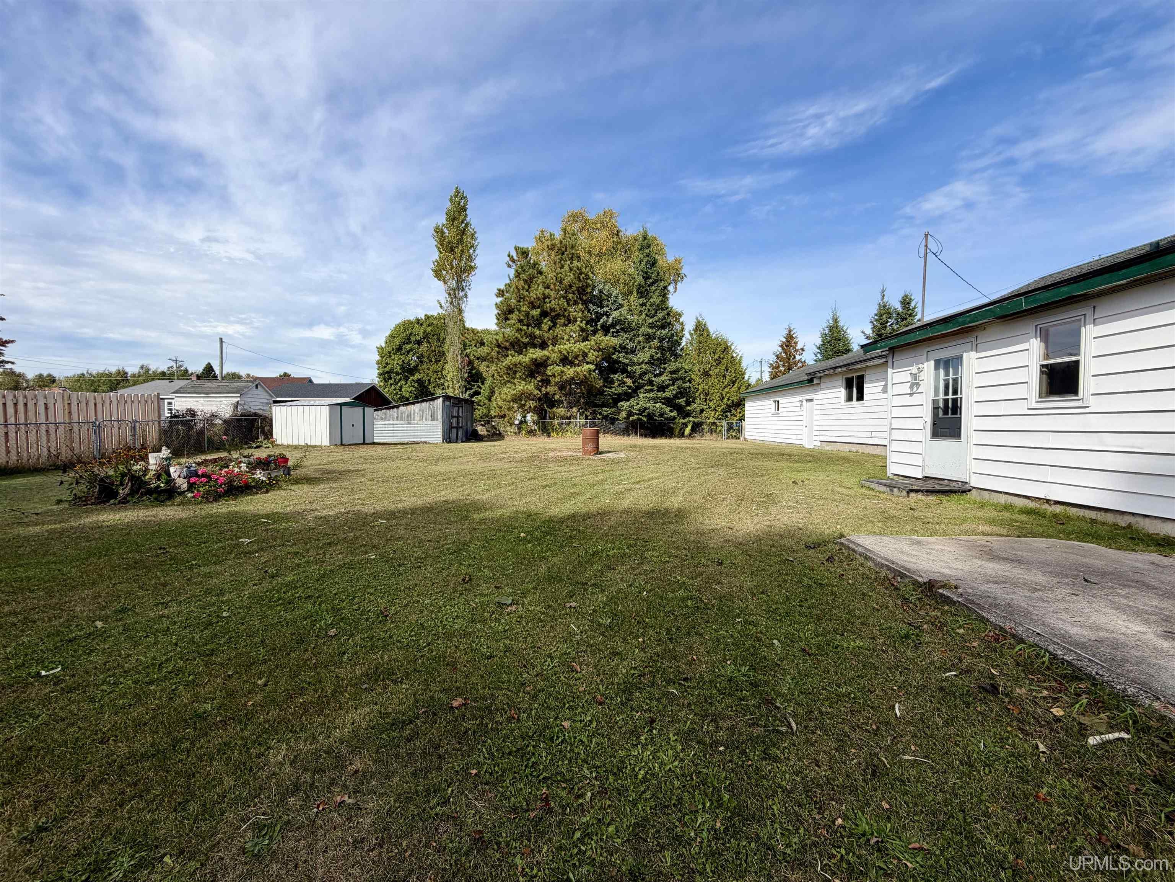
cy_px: 441
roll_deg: +0.1
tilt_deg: -2.4
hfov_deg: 102.1
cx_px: 588
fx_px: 475
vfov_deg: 85.7
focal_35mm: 14
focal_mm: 2.22
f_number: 2.2
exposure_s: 1/770
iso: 25
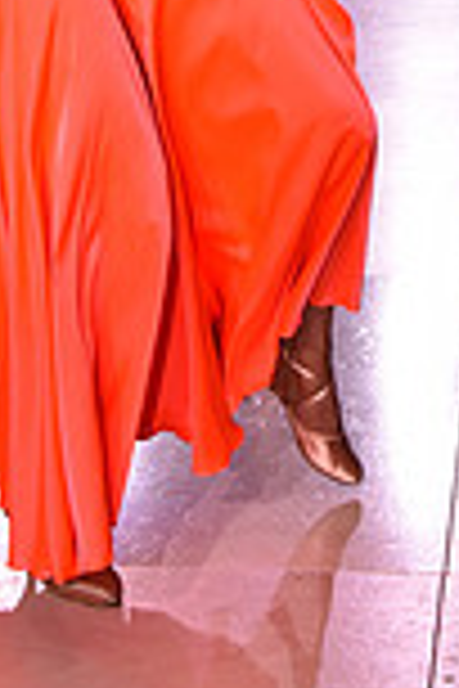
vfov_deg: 10.5
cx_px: 245
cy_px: -315
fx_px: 3633
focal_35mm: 190
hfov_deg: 7.2
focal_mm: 50
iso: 2500
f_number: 8
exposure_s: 1/320
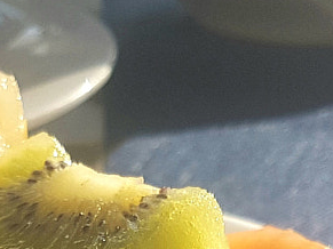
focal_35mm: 143
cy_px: 543
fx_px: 1375
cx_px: 51
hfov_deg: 13.7
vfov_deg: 9.5
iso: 40
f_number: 1.7
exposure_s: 1/896
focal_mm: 4.2
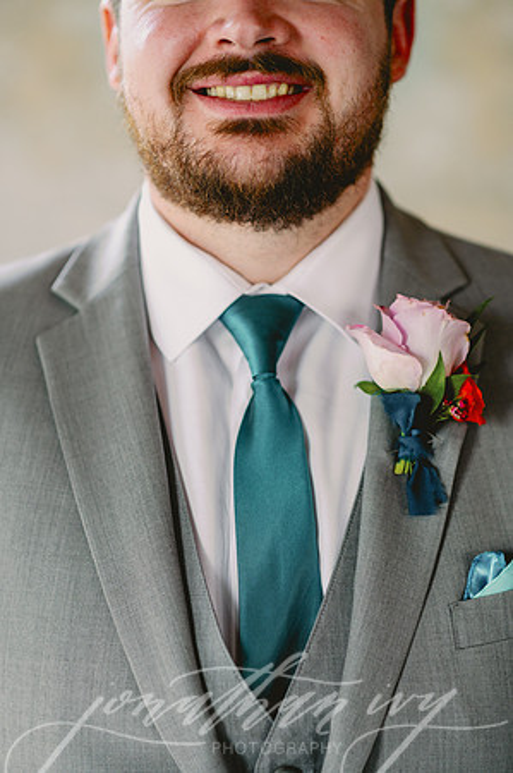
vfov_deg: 23.9
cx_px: 256
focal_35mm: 85
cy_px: 386
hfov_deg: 16.0
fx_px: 1821
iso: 400
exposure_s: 1/320
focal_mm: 85
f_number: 2.2
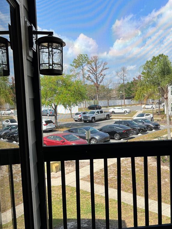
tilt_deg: -3.4
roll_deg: +1.4
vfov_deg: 45.8
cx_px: 130
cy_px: 119
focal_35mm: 41
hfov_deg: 34.4
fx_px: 272
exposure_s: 1/2299
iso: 50
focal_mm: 5.7
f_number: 1.5
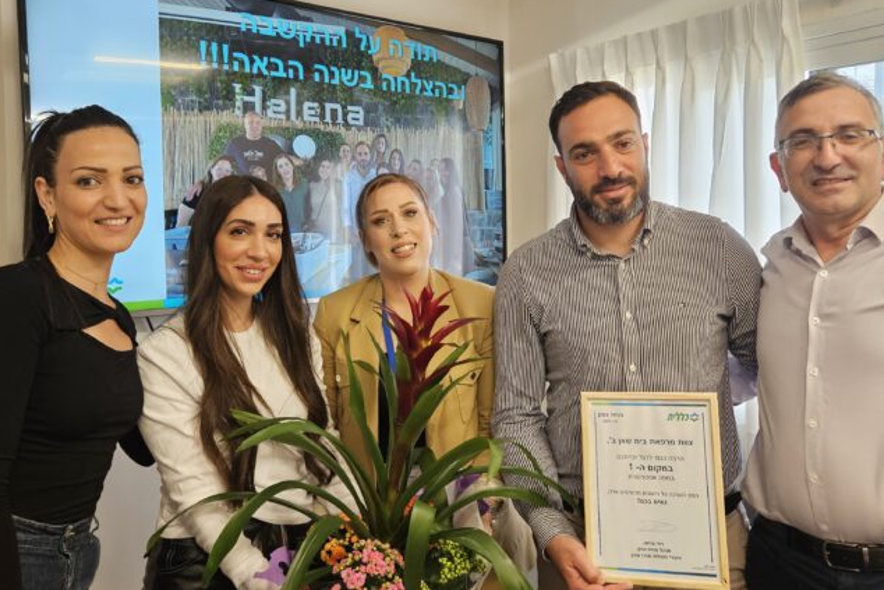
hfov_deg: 58.7
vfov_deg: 41.1
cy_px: 258
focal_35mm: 32
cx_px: 439
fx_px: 786
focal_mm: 5.4
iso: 200
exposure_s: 1/142
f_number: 1.8
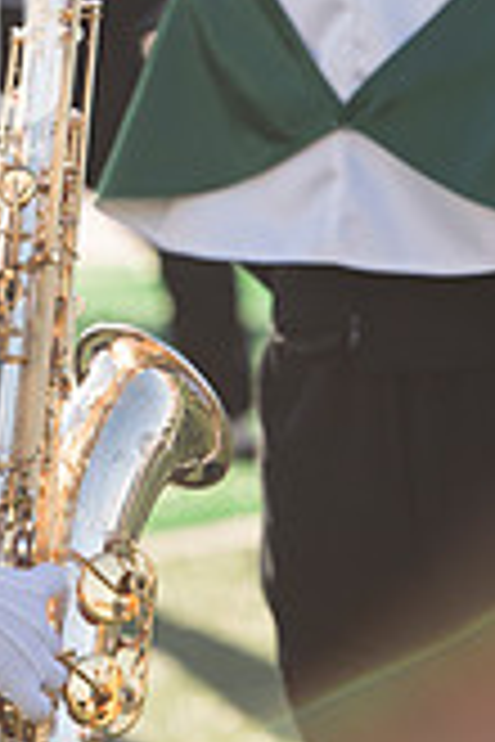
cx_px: -140
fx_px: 9012
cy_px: 54
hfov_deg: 3.1
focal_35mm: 437
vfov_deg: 4.7
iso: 320
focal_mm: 160
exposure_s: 1/800
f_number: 5
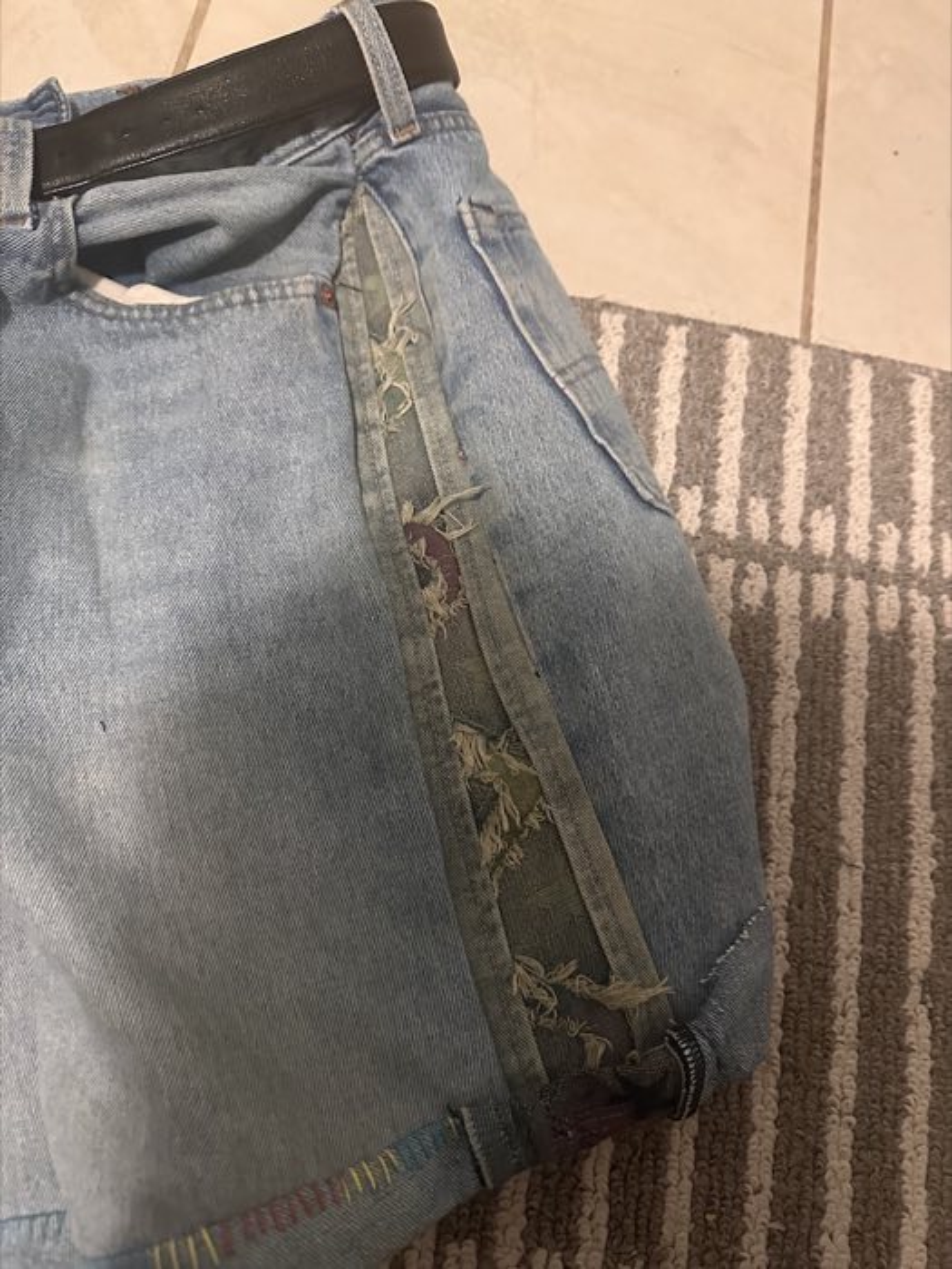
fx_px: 880
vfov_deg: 71.6
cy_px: 634
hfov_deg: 56.8
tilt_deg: -72.2
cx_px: 476
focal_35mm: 24
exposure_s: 1/40
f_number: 1.78
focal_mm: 6.86
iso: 800
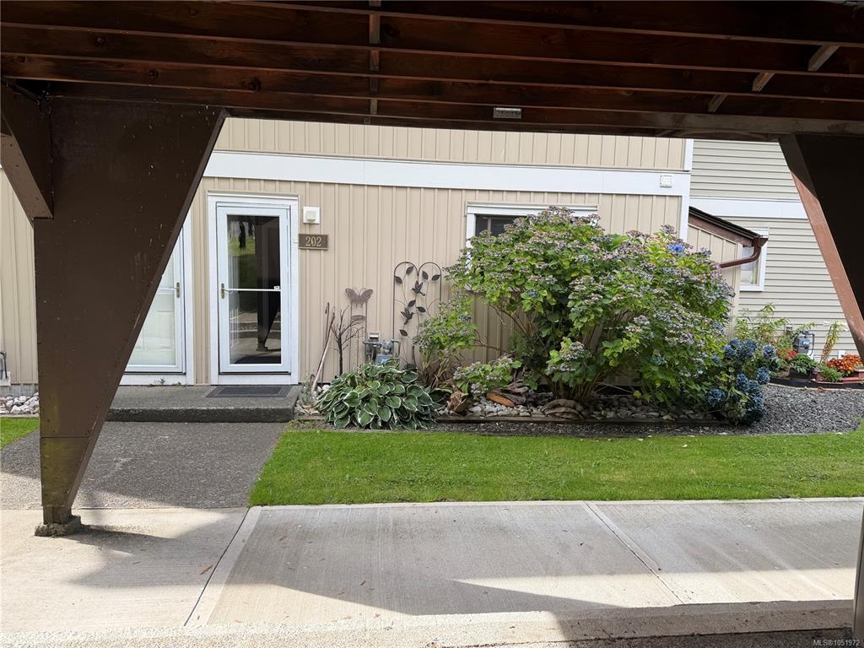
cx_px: 432
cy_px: 324
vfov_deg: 56.8
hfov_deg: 71.6
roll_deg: -1.3
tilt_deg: -5.1
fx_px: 599
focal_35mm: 24
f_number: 1.78
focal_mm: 6.76
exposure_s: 1/813
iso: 80
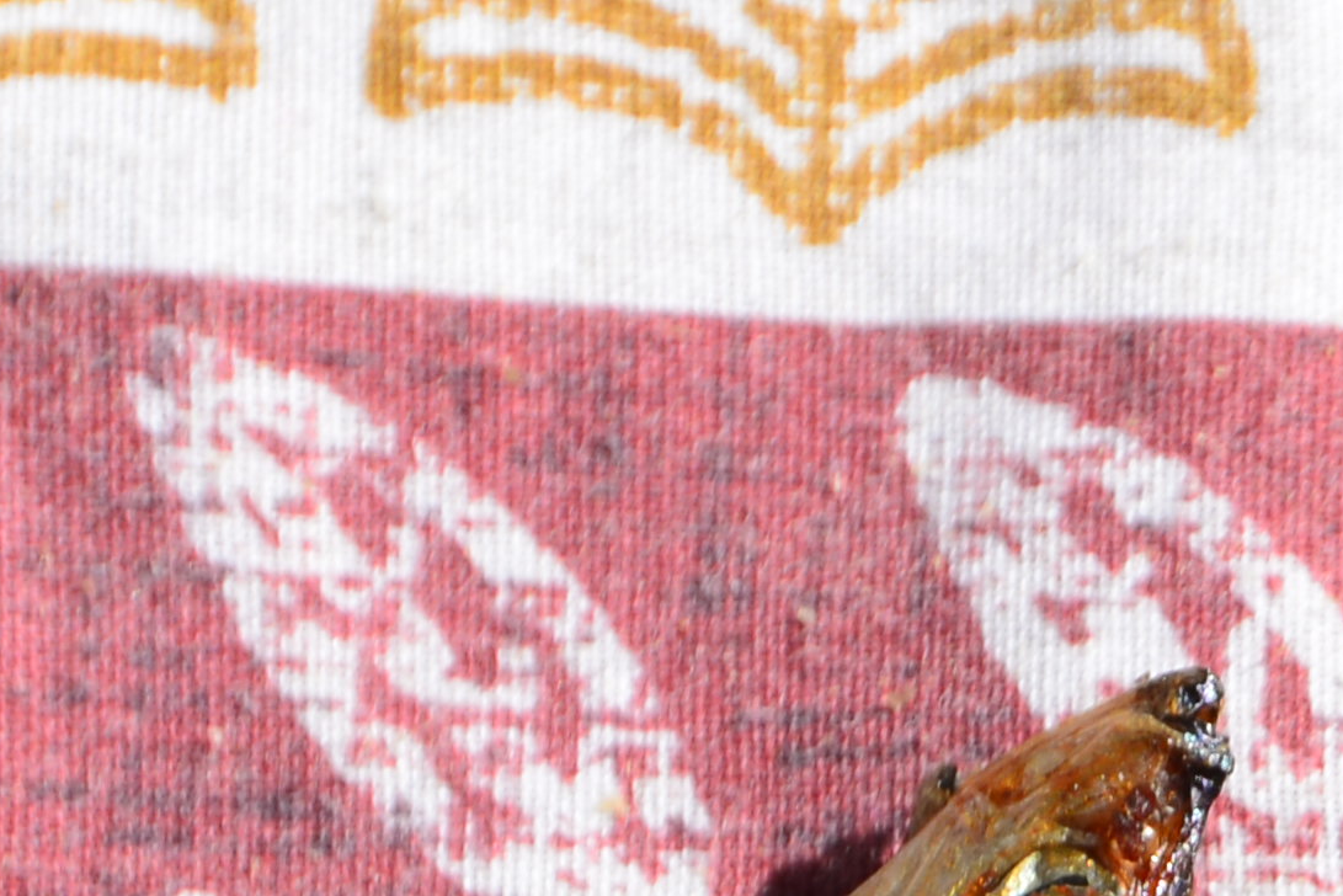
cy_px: 1831
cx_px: 3033
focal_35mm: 193
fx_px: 7201
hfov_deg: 9.6
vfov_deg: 6.9
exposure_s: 1/320
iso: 160
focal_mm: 35
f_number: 9
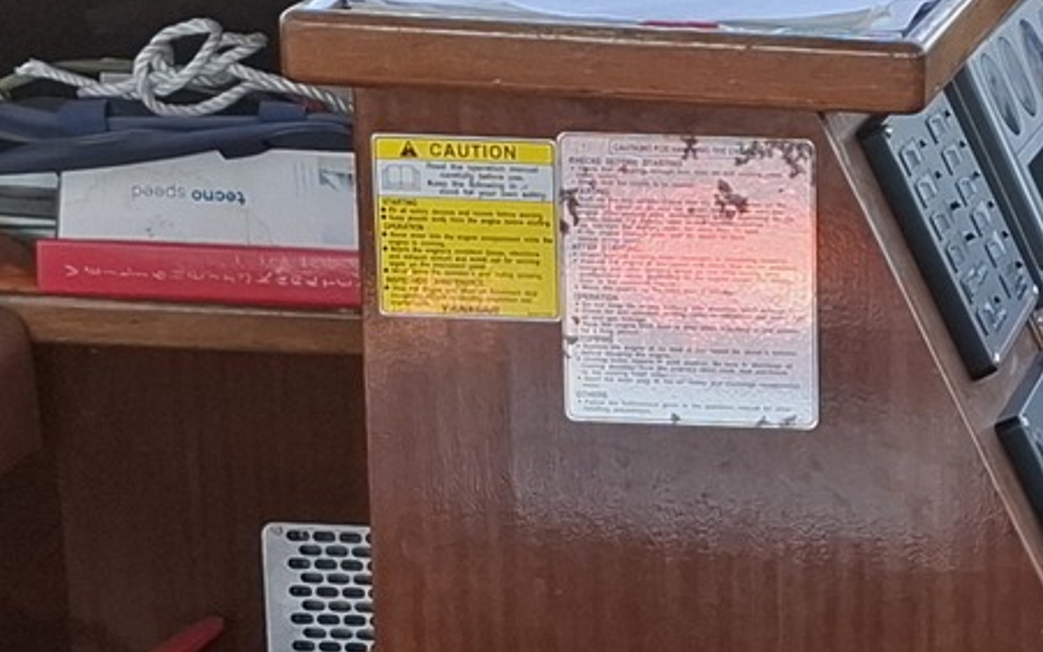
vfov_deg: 9.7
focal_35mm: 135
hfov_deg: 15.1
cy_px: 584
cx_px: 1115
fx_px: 3838
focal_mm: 5.54
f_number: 1.8
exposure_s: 1/102
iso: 50
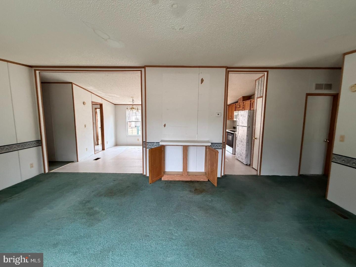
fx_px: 144
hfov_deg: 102.1
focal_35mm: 14
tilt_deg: -5.9
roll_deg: -0.6
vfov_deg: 85.7
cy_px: 134
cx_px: 178
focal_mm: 2.22
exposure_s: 1/60
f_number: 2.2
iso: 400
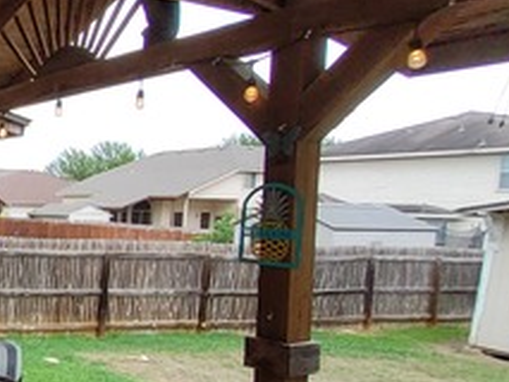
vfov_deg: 36.5
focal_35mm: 39
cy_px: 253
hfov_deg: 31.8
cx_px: -201
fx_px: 574
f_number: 2.2
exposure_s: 1/457
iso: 50
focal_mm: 1.13
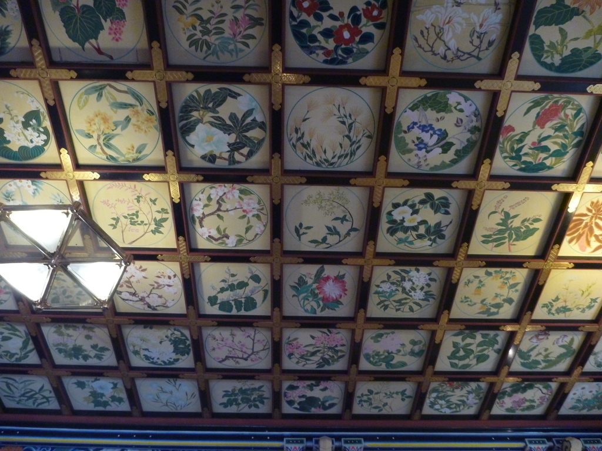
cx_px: 301
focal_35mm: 28
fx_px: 487
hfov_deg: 63.4
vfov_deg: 49.7
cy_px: 226
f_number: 3.3
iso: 400
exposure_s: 1/5
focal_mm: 4.9
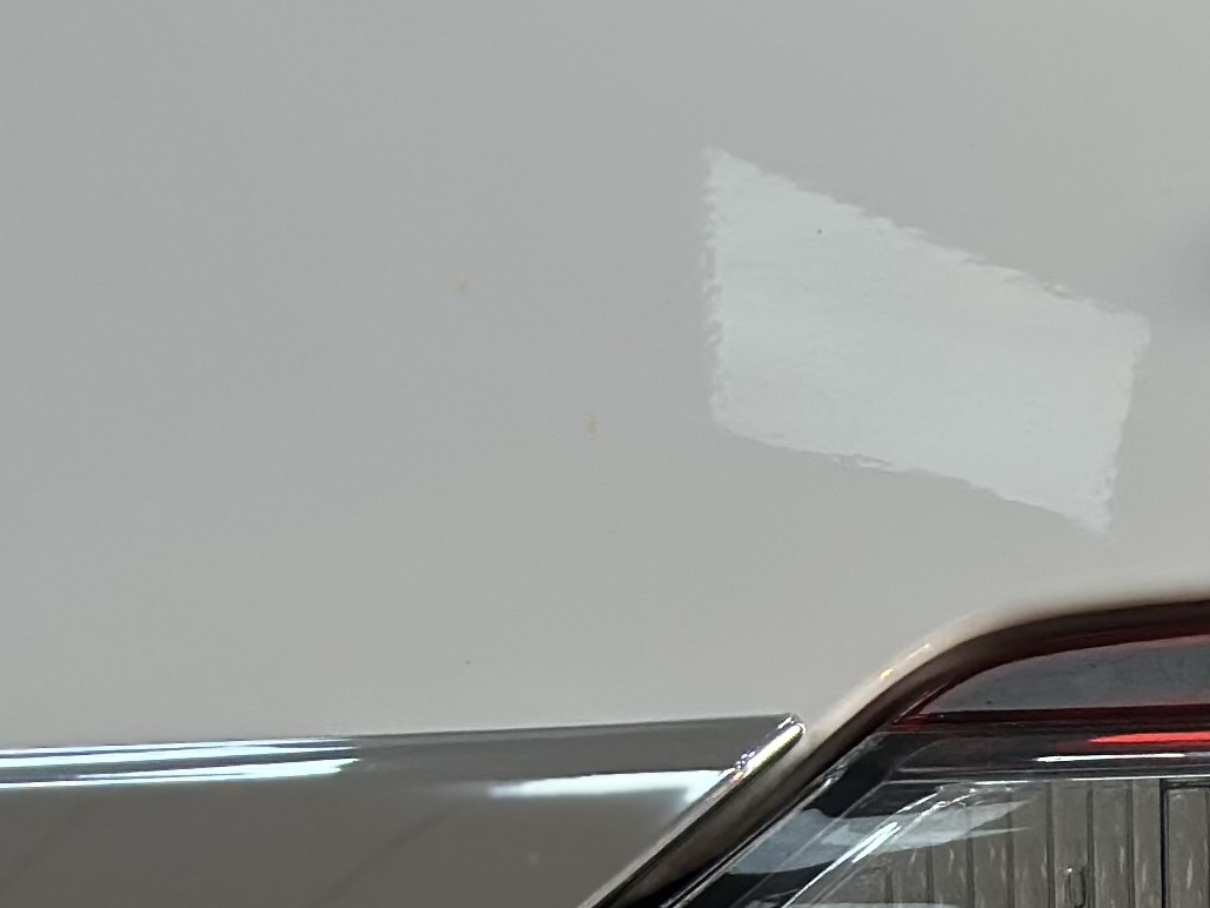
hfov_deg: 10.2
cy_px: 1070
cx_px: 1811
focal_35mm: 188
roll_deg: +0.3
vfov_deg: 7.8
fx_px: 6572
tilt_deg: -6.6
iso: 80
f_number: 1.78
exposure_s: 1/201
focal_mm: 6.86
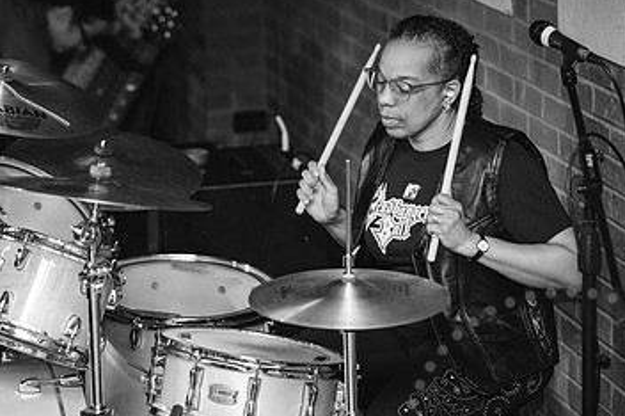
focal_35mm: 140
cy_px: 204
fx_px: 2428
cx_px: 231
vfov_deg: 9.8
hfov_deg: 14.7
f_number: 2.5
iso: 2500
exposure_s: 1/250
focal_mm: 85
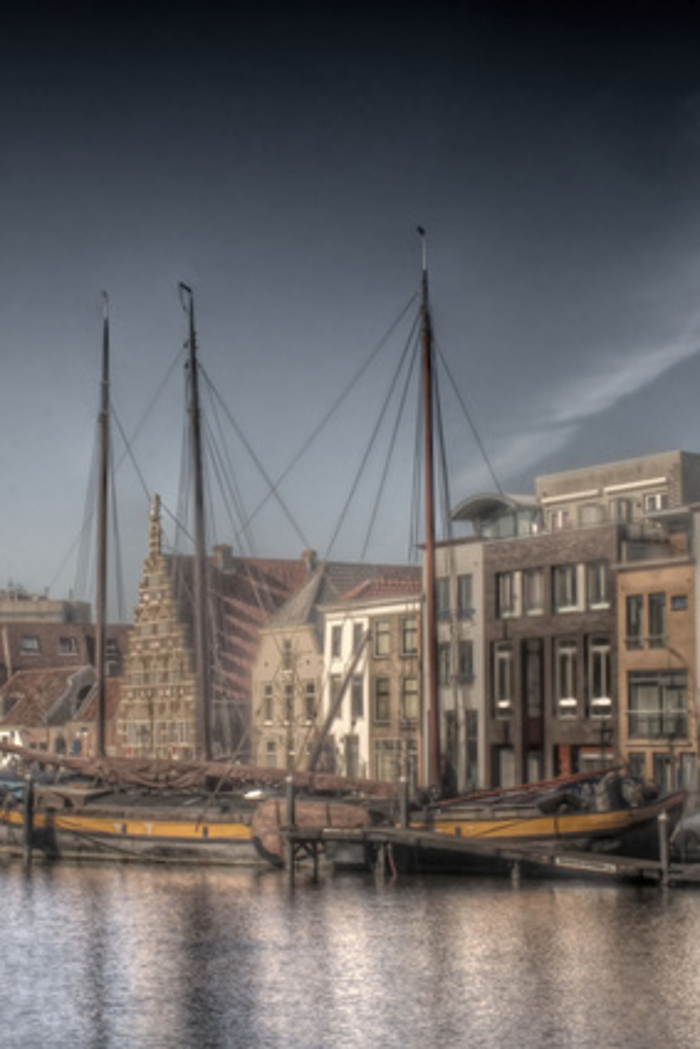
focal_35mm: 79
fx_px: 2302
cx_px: 249
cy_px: 522
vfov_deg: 25.7
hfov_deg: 17.3
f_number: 20
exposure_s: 1/80
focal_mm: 35
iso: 125
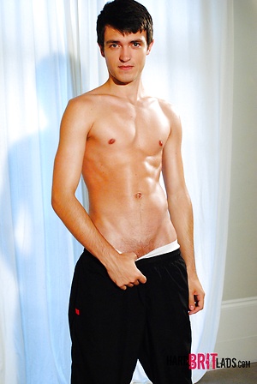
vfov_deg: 33.4
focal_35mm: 60
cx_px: 128
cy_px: 192
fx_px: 640
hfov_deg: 22.7
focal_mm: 40
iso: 1600
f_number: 6.3
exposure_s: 1/125
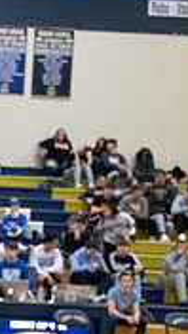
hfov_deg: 8.8
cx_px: -302
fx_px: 1072
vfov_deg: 17.6
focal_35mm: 121
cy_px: 248
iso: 5000
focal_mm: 35
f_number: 5.6
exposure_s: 1/160
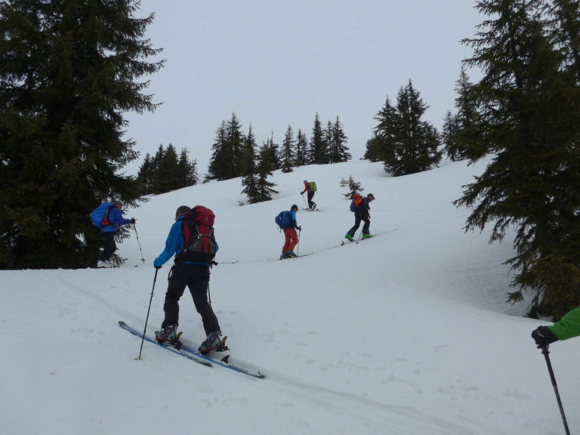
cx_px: 290
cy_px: 218
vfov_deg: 48.2
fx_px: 486
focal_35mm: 29
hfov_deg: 61.7
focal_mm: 6
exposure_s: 1/1600
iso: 80
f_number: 2.8
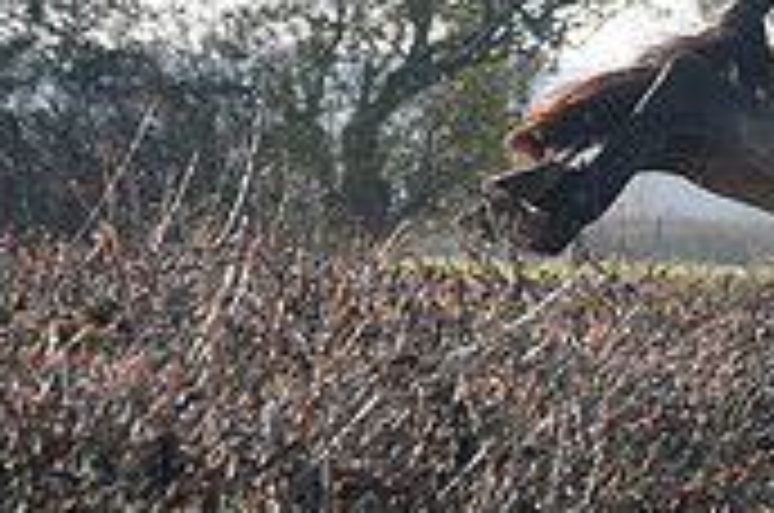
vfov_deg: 2.6
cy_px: 256
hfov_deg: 3.9
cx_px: 1260
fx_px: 11224
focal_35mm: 523
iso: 1000
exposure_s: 1/1250
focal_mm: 155
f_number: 6.3
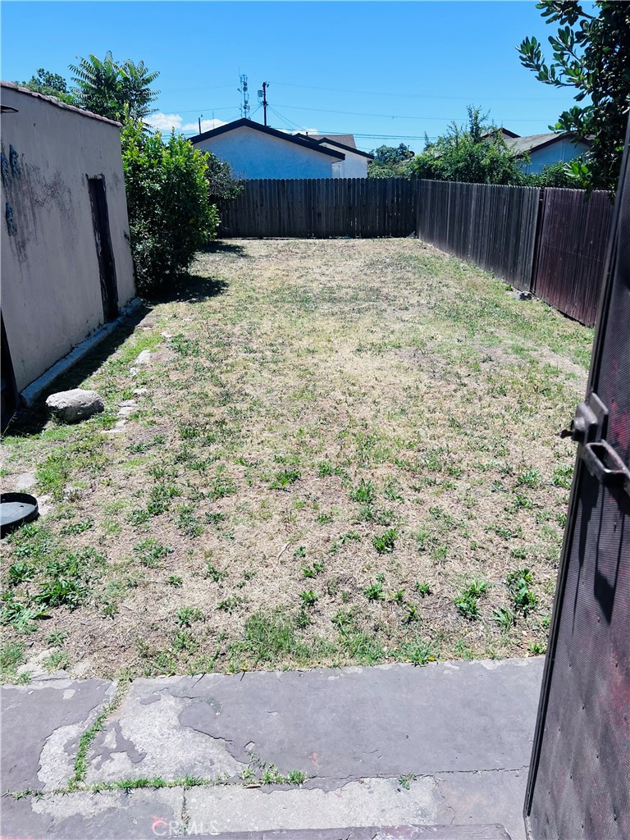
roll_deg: +0.7
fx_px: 631
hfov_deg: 53.1
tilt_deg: -21.0
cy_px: 420
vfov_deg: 67.3
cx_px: 315
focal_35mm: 26
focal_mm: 5.7
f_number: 1.5
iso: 50
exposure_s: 1/4115
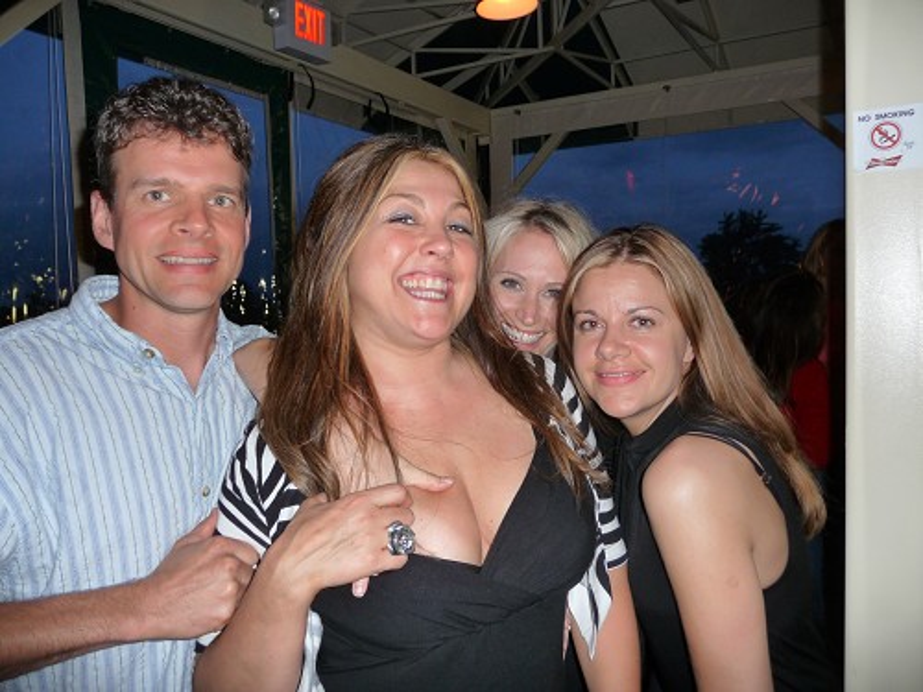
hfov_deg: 63.4
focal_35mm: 28
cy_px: 346
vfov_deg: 49.7
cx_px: 462
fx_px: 747
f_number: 3.3
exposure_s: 1/30
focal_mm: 4.7
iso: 160
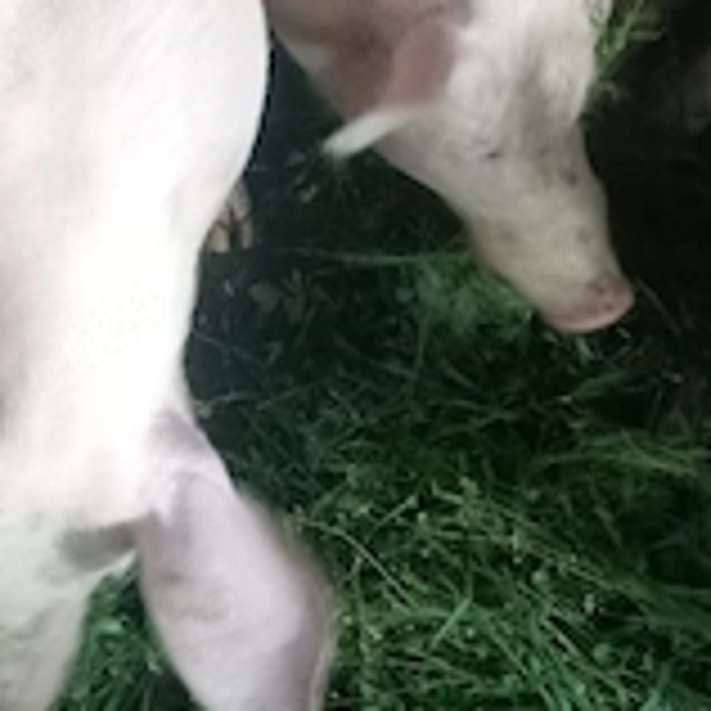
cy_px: 45
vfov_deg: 29.1
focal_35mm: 56
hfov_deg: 30.1
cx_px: 184
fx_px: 1301
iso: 2178
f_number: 1.8
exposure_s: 1/14.3
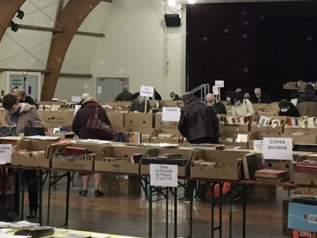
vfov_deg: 14.9
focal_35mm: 97
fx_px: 888
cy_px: -17
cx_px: 104
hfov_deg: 20.2
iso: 200
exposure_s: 1/33
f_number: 2.2
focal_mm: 4.15
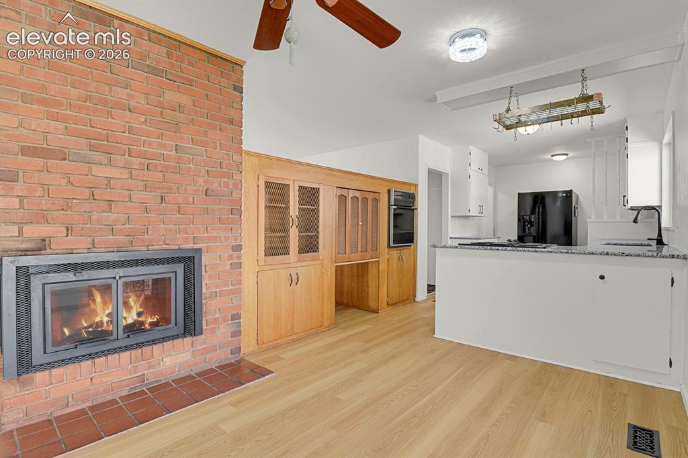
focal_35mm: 17
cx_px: 344
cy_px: 229
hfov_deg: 93.3
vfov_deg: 70.4
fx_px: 325
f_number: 8
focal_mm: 17
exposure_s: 3
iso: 250
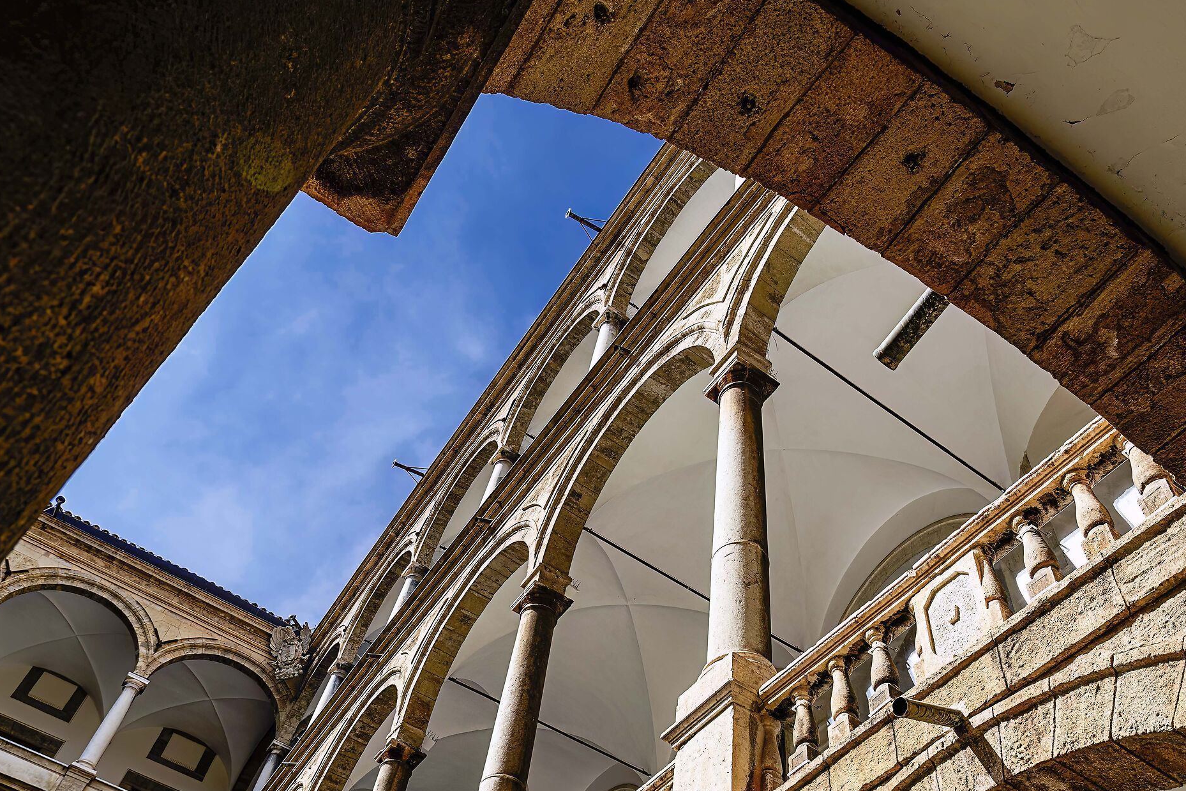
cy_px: 497
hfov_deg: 60.2
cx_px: 647
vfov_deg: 42.0
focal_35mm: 31
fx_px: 1021
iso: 125
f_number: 9
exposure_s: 1/250
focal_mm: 24
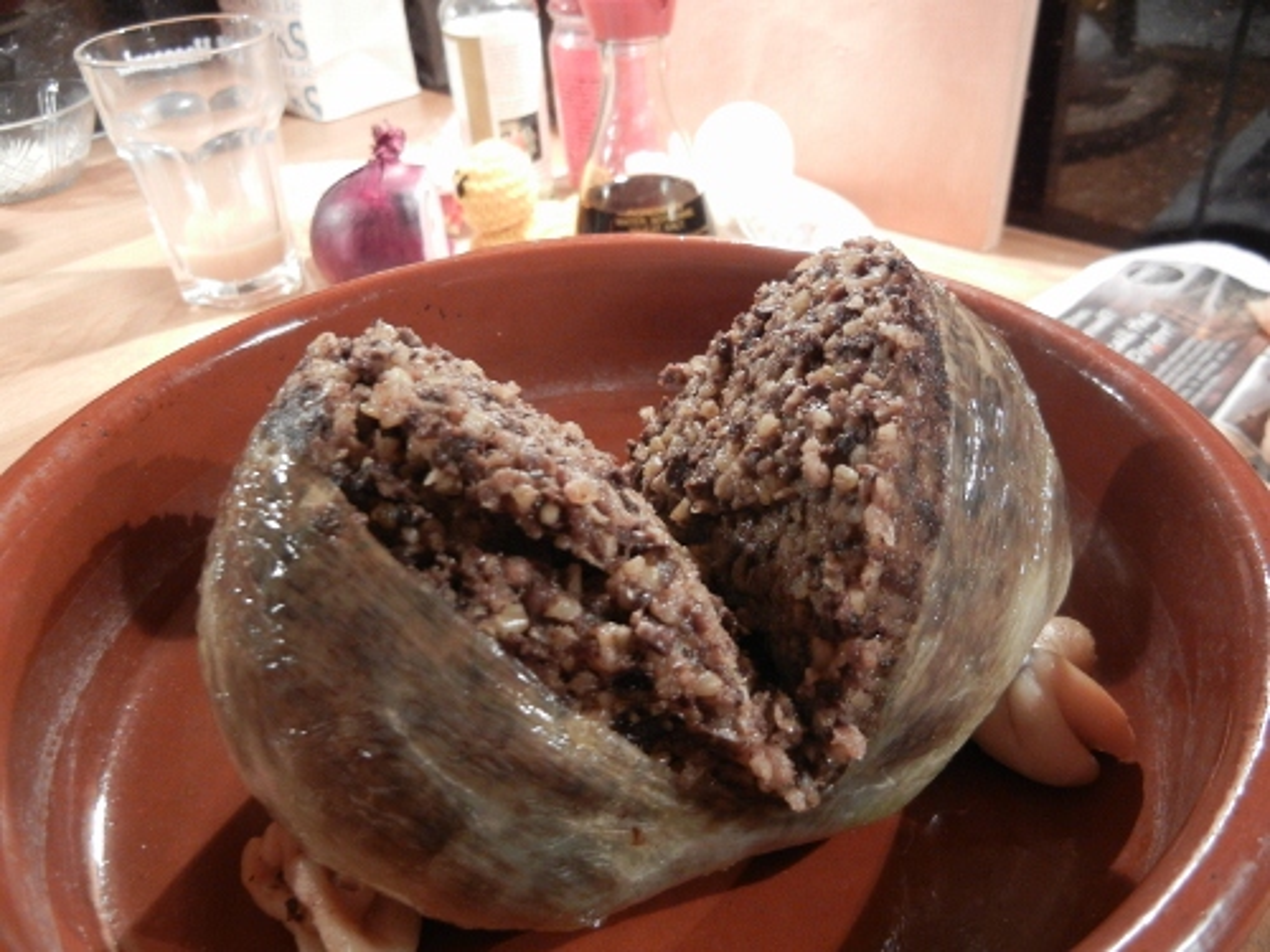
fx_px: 1101
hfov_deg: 60.0
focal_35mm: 30
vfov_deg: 46.8
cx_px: 635
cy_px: 476
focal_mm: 5.4
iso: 400
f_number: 3.5
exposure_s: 1/5.6
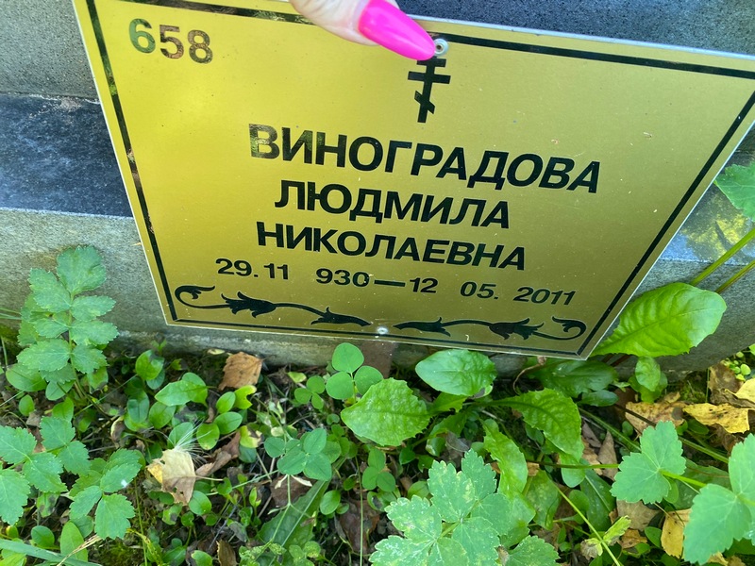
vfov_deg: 53.1
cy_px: 283
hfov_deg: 67.3
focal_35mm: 26
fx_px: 567
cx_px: 378
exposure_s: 1/121
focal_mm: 4.25
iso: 125
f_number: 1.8
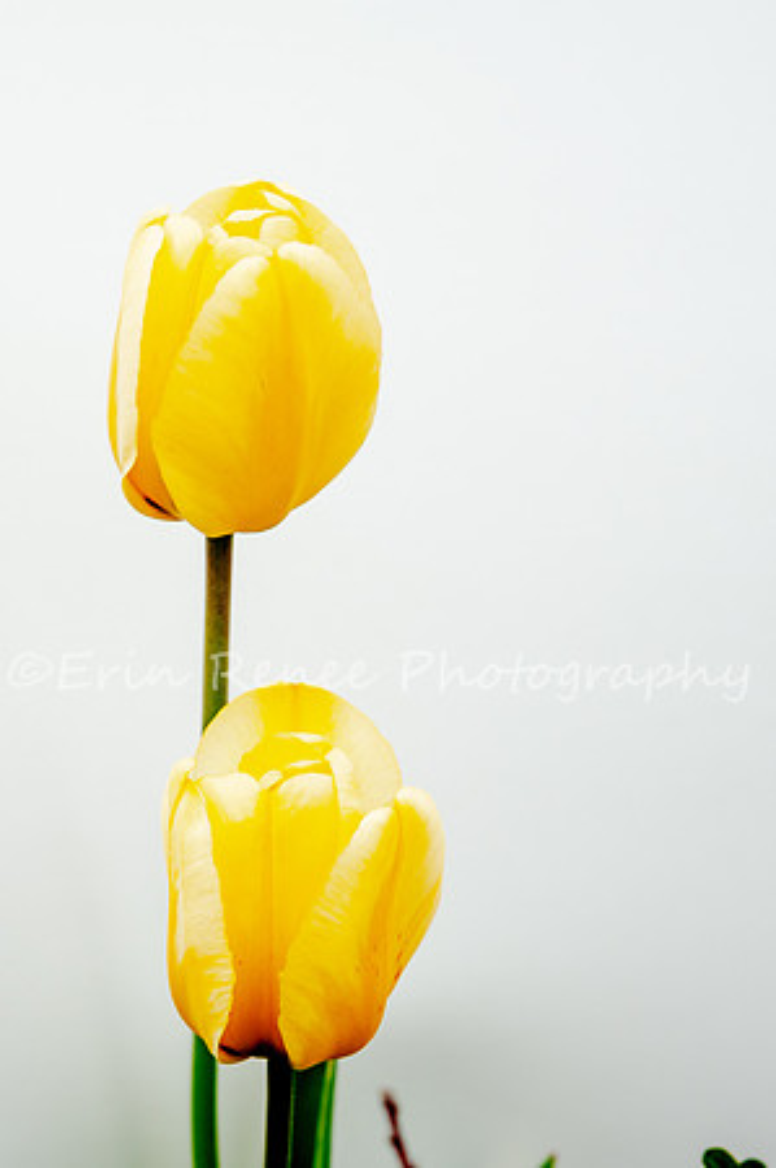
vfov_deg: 22.2
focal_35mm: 92
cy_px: 634
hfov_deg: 14.8
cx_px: 154
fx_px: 2972
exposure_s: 1/200
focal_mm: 56
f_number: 9
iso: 400
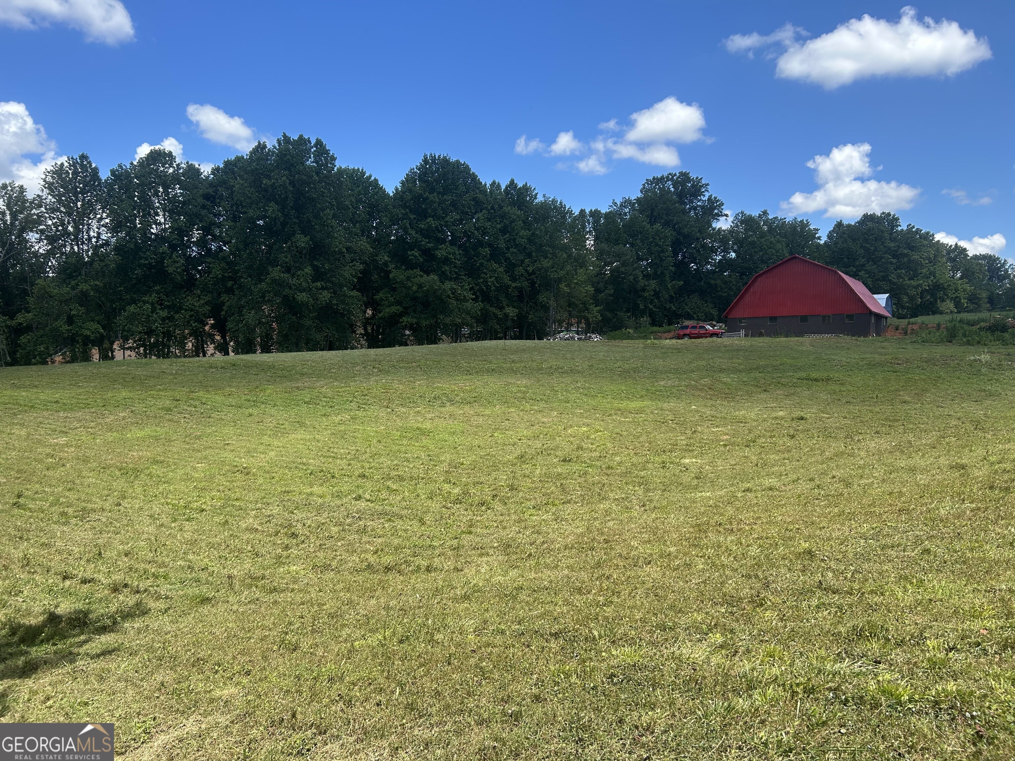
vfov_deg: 53.1
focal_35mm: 26
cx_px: 508
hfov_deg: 67.3
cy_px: 380
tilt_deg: -1.3
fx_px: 762
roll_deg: +1.0
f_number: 1.5
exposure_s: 1/2208
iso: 50
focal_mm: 5.7
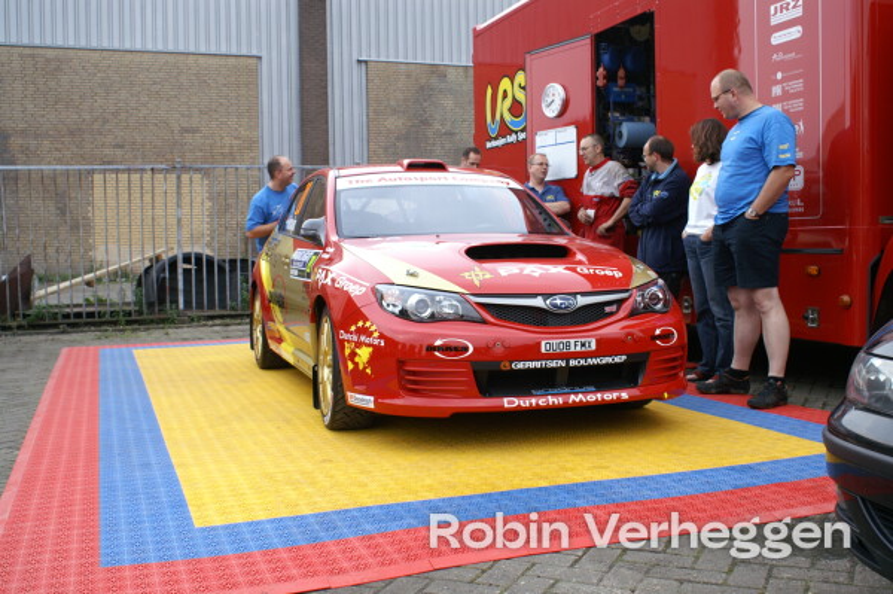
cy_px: 297
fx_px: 967
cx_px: 446
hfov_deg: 49.6
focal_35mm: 39
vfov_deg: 34.2
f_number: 4.5
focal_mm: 26
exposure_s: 1/50
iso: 100
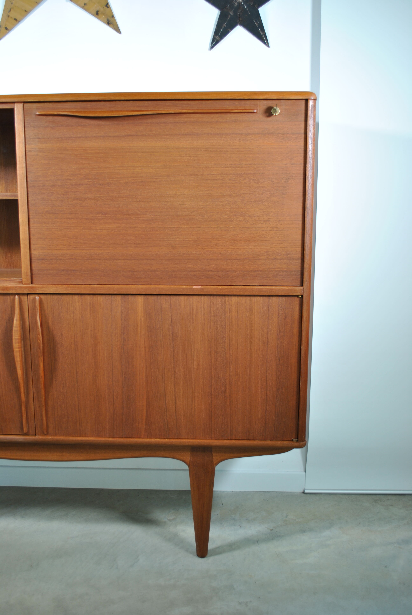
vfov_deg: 57.2
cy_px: 308
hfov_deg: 40.1
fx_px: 565
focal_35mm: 33
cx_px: 206
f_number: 4
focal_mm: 22
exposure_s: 1/13
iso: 100
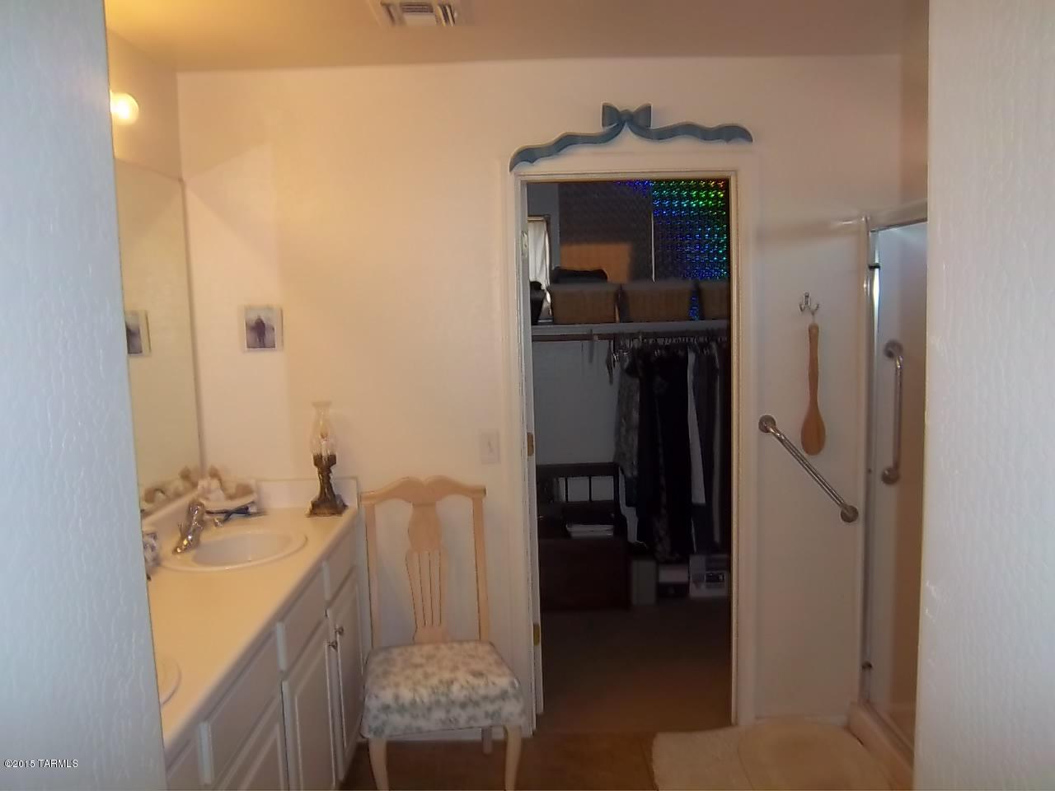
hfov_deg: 63.4
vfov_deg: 49.7
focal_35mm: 28
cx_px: 528
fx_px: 853
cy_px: 396
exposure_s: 1/30
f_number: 3.5
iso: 64
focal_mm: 5.05
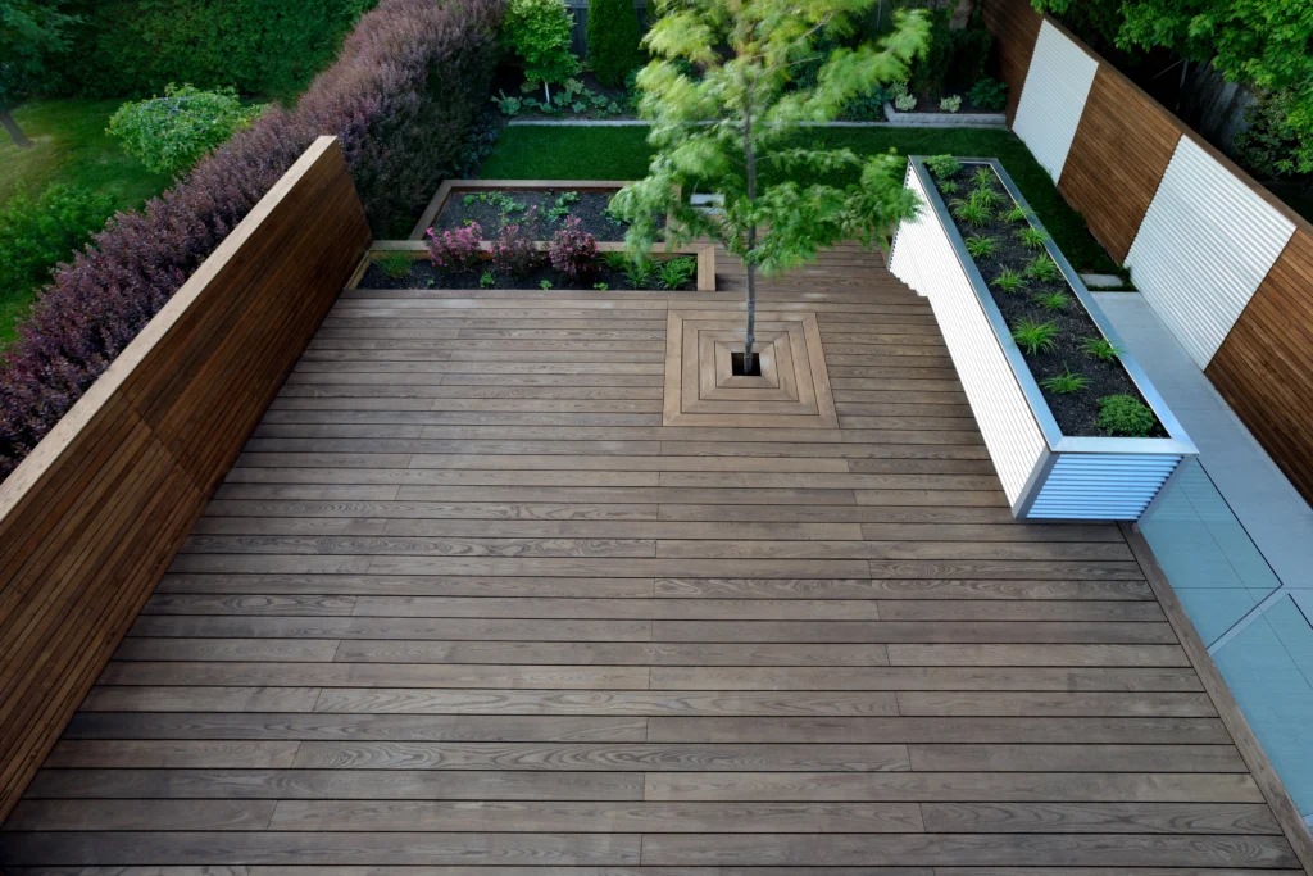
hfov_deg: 93.3
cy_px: 438
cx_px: 656
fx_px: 620
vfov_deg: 70.5
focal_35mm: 17
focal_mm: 17
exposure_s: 1/1.3
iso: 100
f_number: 9
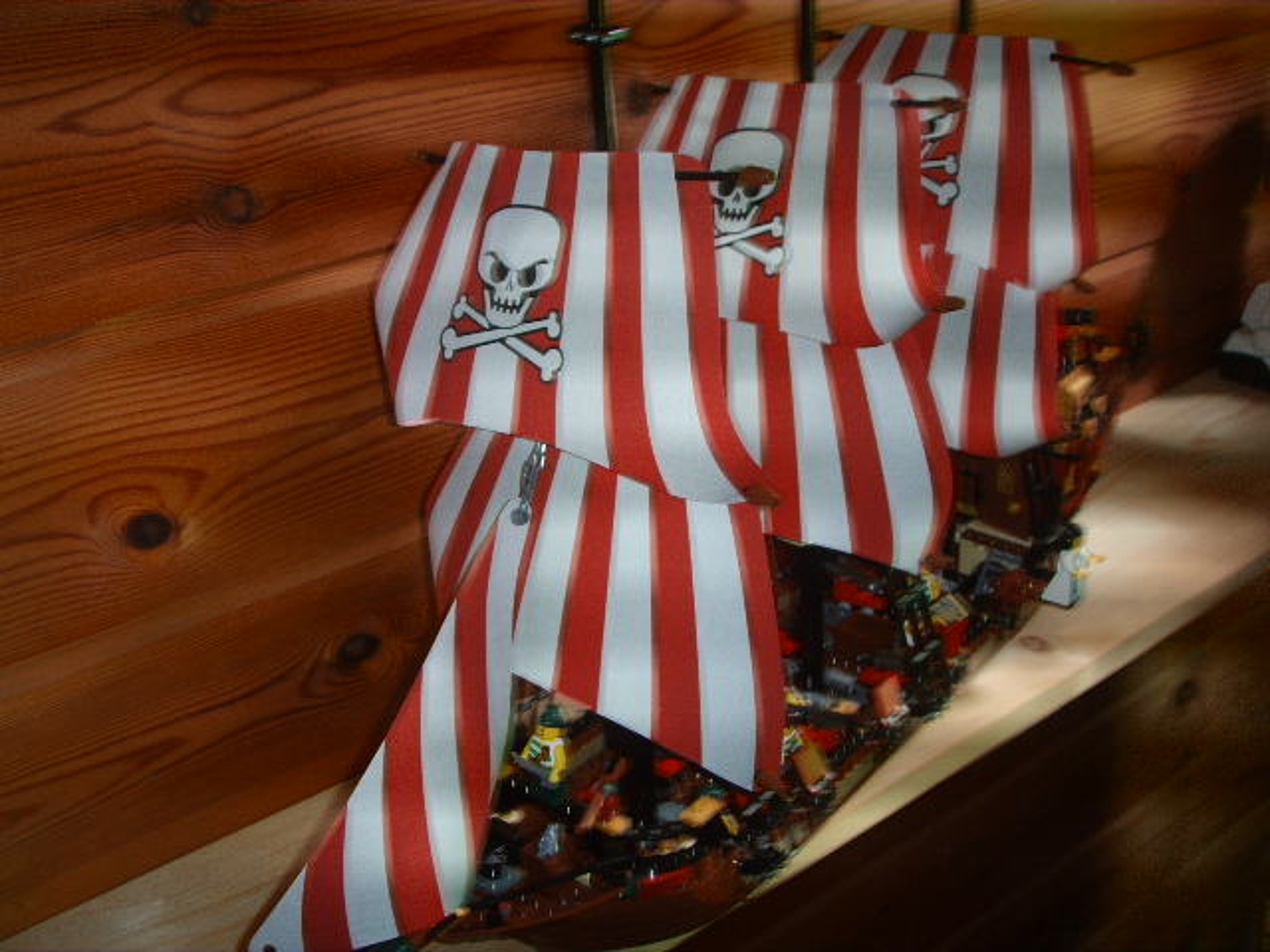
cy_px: 476
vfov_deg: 36.8
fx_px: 1431
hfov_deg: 47.9
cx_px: 635
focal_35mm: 39
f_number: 3.5
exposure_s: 1/45
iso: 100
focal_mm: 6.6
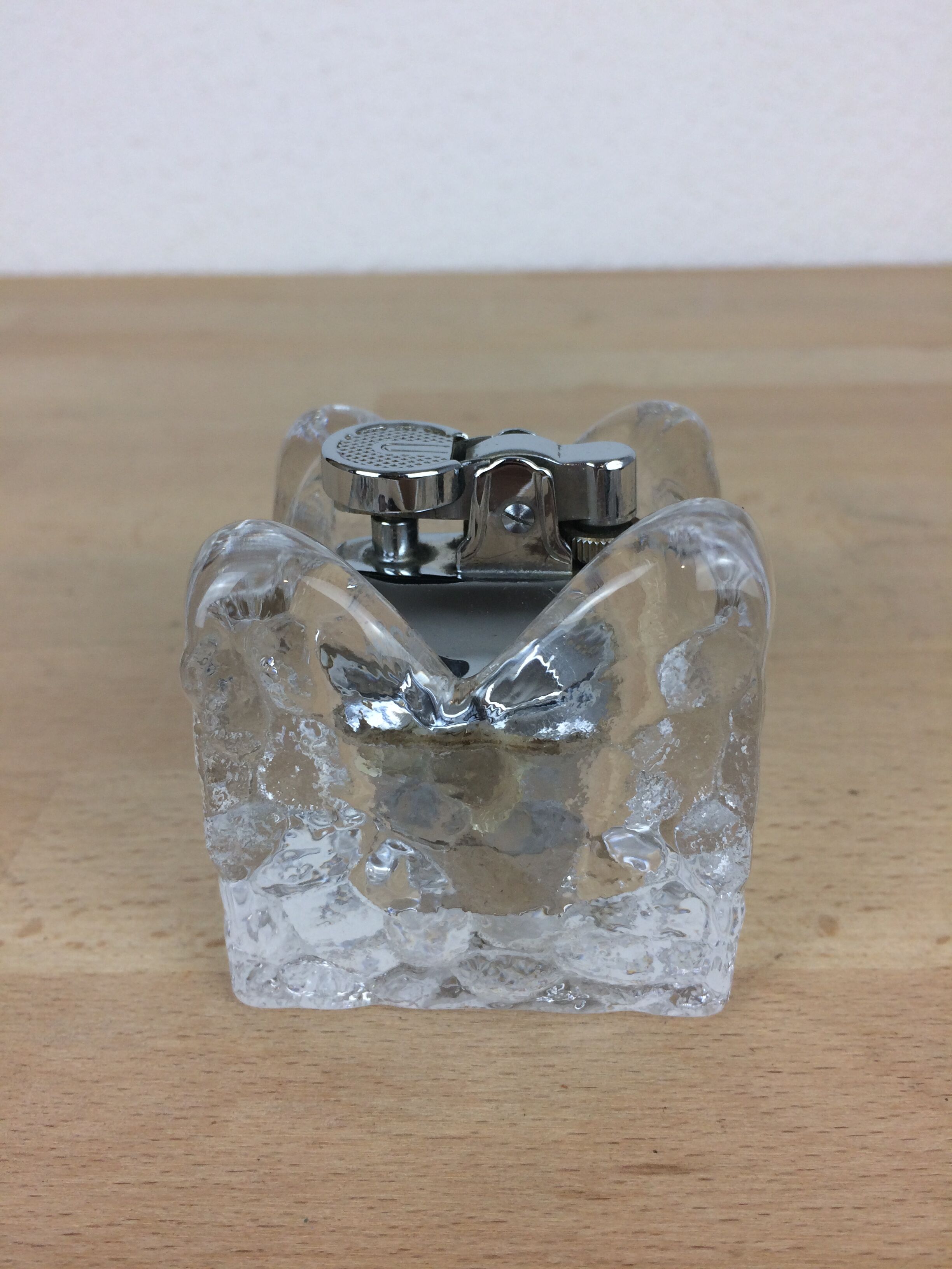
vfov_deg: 61.7
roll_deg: +2.3
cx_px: 476
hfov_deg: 48.2
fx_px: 1063
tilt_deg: -28.3
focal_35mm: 29
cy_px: 634
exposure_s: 1/100
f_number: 2.2
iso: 50
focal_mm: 4.15
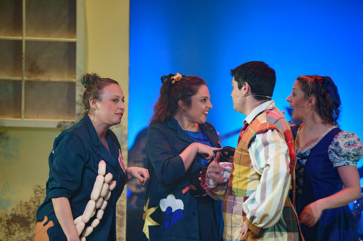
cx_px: 182
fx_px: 2015
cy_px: 120
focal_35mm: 200
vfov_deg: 6.9
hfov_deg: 10.3
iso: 800
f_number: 2.8
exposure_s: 1/80
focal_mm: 200
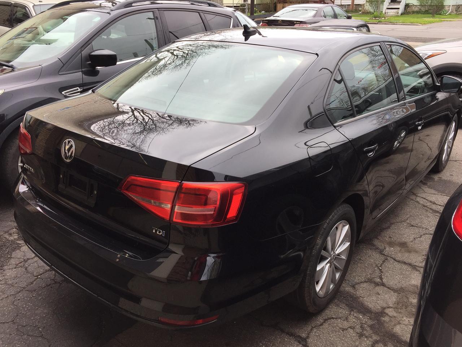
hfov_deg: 61.7
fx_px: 387
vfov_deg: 48.2
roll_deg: +0.6
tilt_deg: -23.8
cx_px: 231
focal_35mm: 29
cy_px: 174
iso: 32
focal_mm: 4.15
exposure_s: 1/377
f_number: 2.2
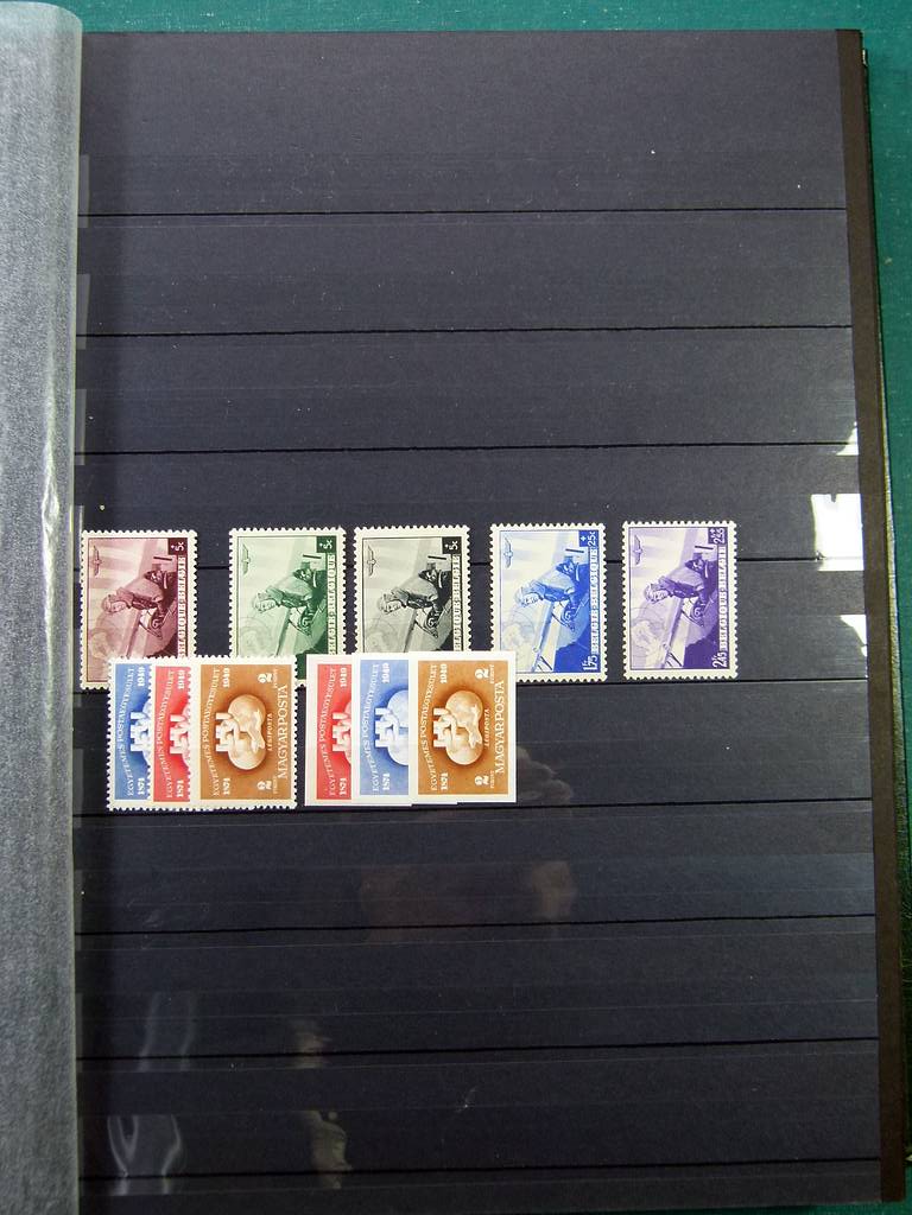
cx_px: 456
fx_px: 1124
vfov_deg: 56.8
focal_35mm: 32
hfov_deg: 44.2
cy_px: 608
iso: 125
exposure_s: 1/60
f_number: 3
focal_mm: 5.8
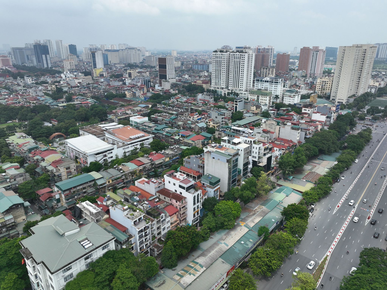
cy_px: 145
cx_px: 194
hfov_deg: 71.6
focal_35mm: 24
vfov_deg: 56.8
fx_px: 268
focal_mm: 12.29
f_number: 8
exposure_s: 1/240
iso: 100
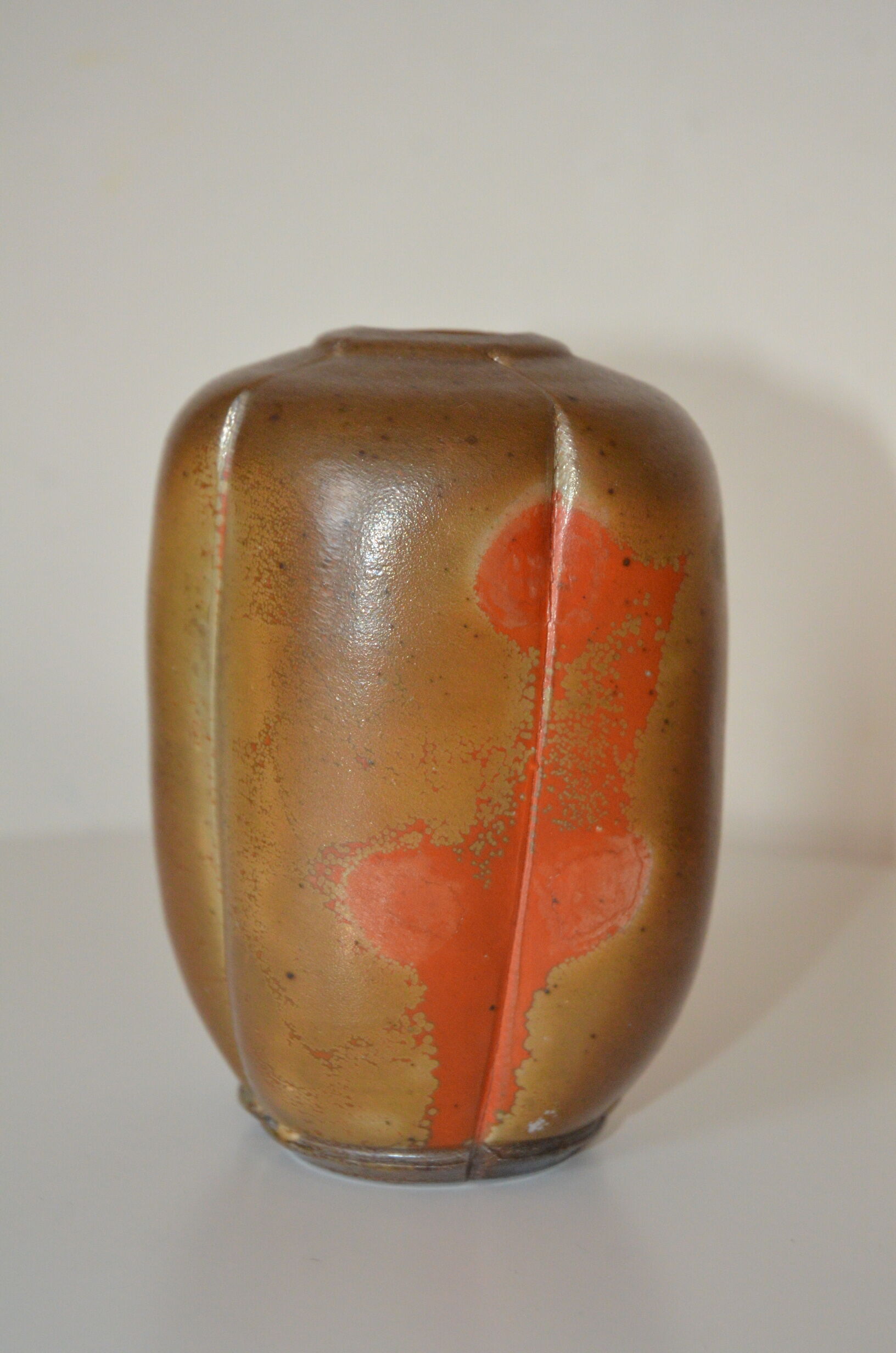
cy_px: 676
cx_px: 448
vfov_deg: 27.0
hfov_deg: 18.1
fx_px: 2812
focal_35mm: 75
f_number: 6.3
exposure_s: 1/60
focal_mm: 50
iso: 2000
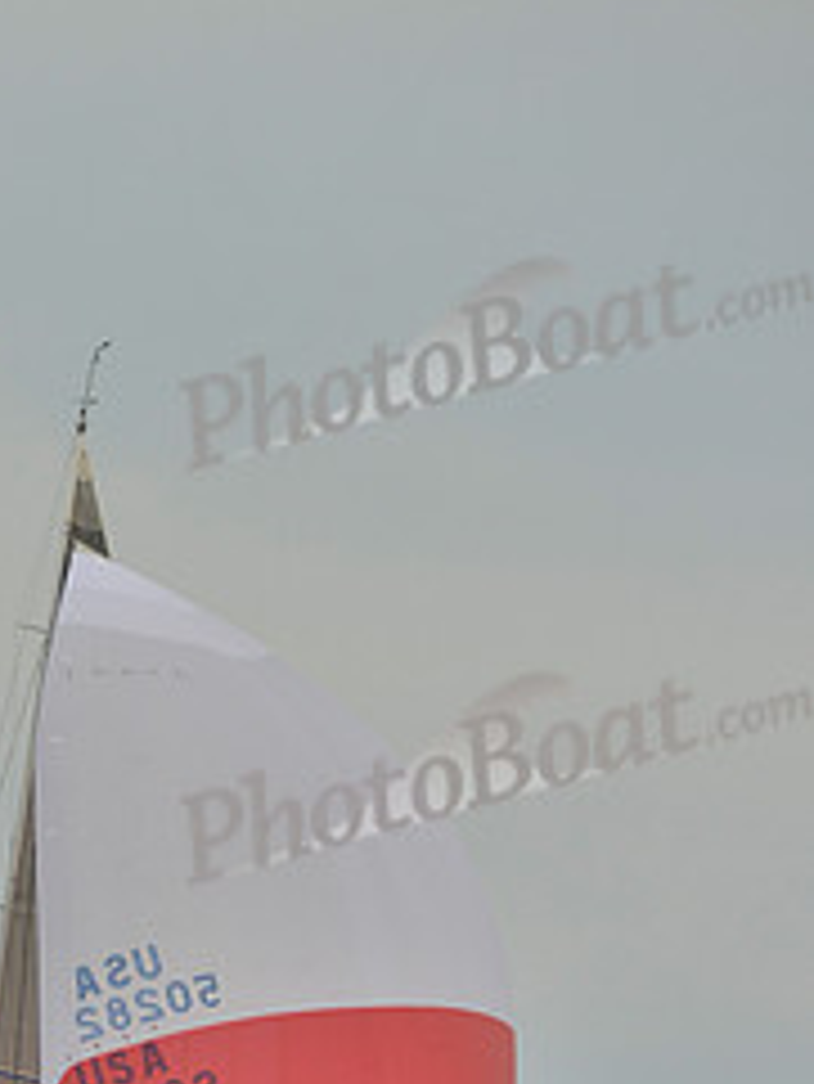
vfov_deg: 6.3
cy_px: 1066
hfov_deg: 4.8
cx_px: -52
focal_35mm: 312
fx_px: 9774
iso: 400
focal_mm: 135
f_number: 5
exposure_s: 1/640
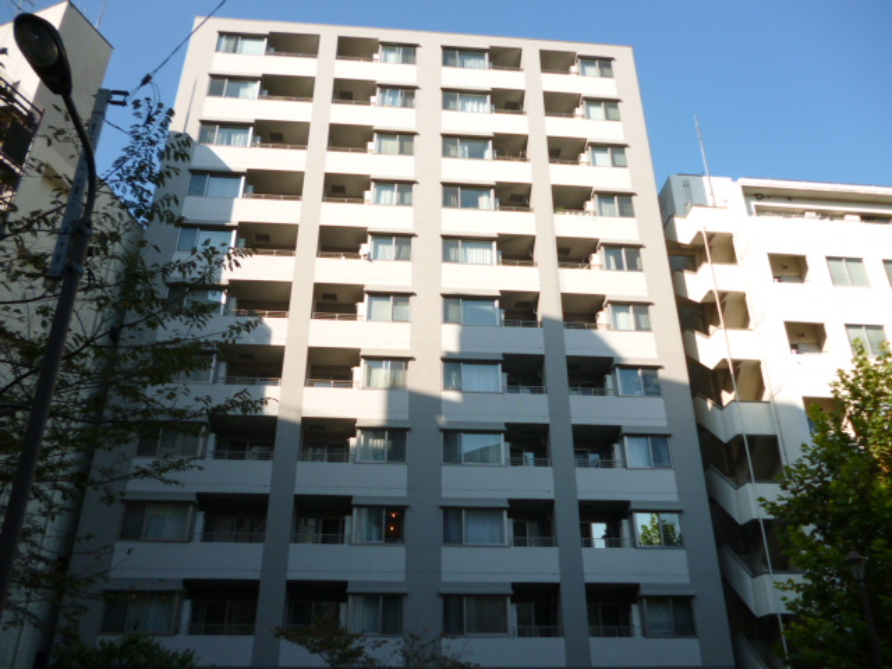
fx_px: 722
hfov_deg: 63.4
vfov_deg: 49.7
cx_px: 446
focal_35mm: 28
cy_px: 334
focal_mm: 5
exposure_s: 1/640
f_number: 3.1
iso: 100
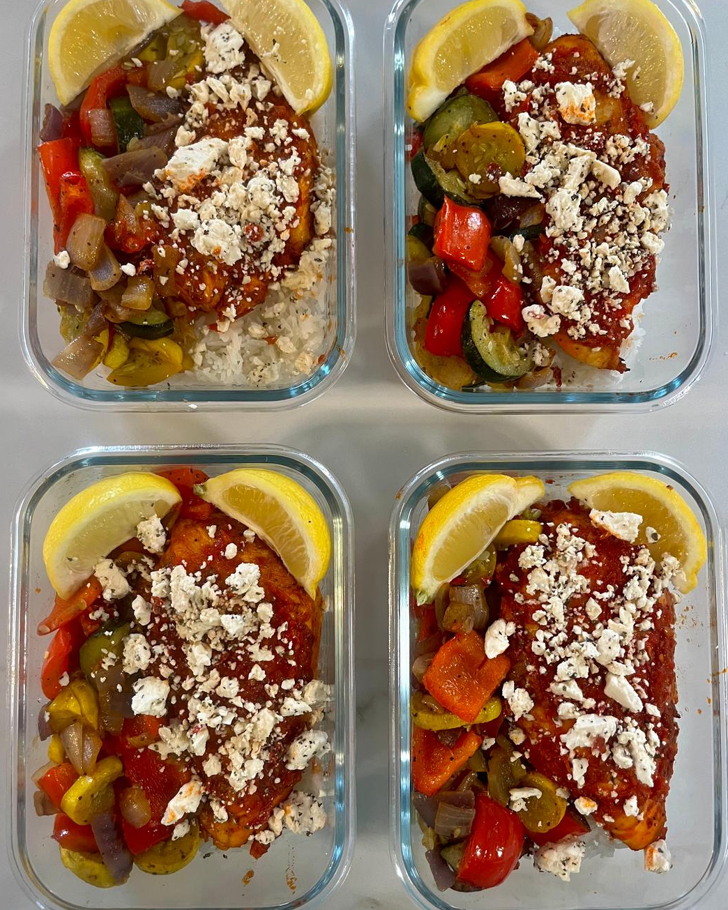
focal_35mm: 28
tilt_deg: -87.1
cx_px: 362
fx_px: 754
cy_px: 440
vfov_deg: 62.2
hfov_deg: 51.5
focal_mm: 5.1
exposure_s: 1/60
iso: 125
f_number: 1.6
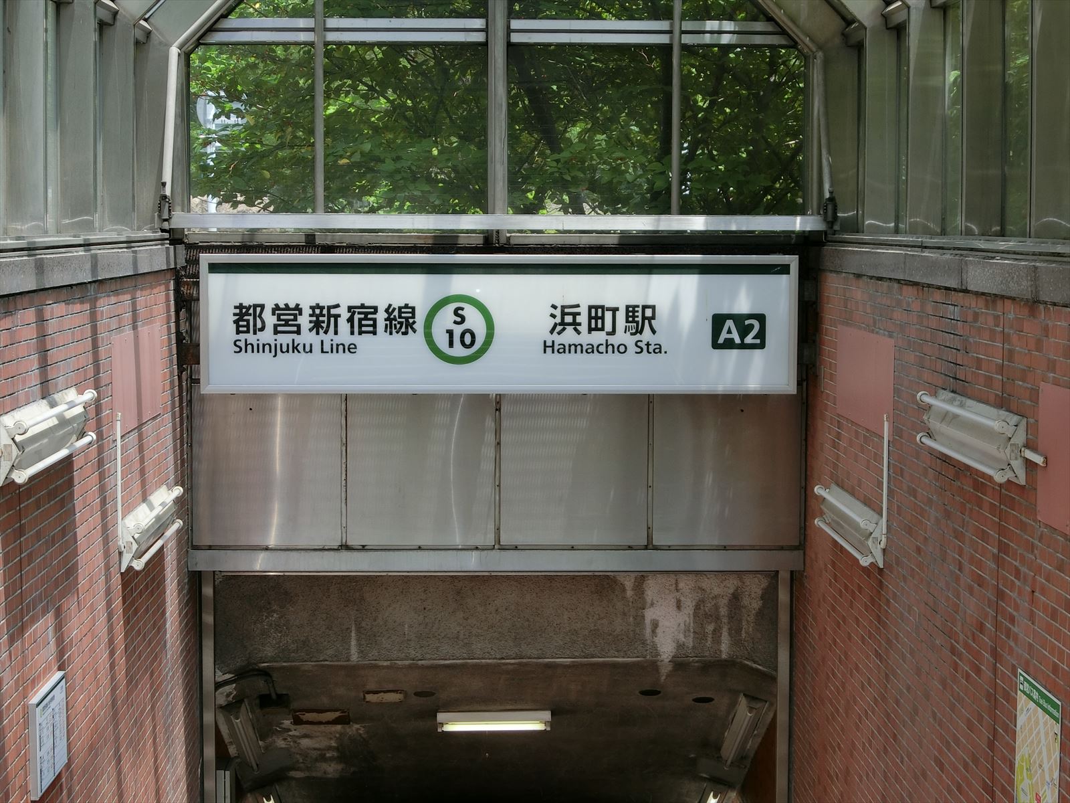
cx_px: 535
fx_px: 2318
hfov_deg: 26.0
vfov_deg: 19.6
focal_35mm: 75
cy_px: 402
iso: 80
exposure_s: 1/125
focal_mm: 16.1
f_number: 5.5
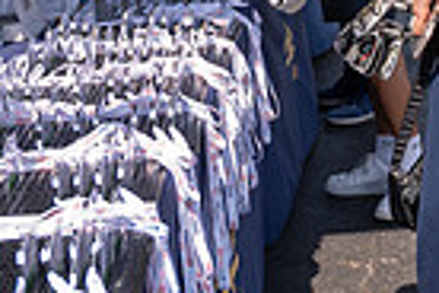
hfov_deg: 16.6
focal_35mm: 120
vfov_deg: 11.2
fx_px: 1463
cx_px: 464
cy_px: -38
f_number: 4
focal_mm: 28.5
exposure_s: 1/1600
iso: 250
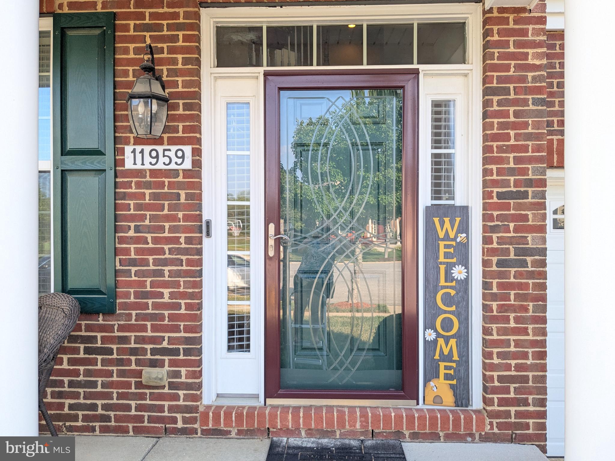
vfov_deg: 51.4
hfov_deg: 65.3
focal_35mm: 27
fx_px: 480
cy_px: 230
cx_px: 308
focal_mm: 4.38
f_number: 1.73
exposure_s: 1/459
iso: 105
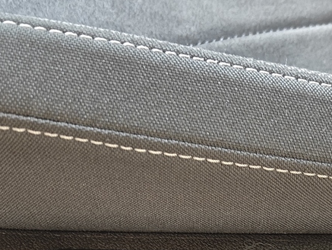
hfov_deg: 24.7
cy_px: 297
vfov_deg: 17.8
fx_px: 758
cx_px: 150
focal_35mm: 79
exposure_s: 1/20
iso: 2000
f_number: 1.8
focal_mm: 5.59
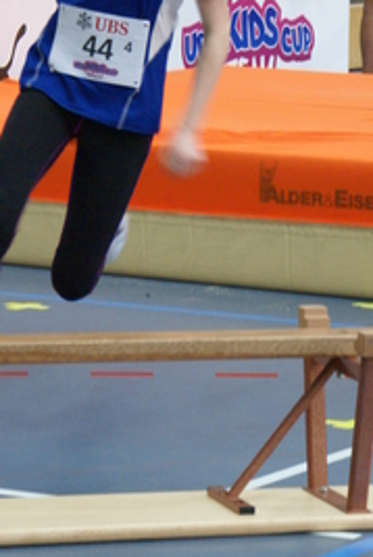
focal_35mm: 212
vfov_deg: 9.7
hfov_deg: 6.5
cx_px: 161
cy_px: 207
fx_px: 3282
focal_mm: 70
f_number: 5.6
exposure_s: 1/50
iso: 800
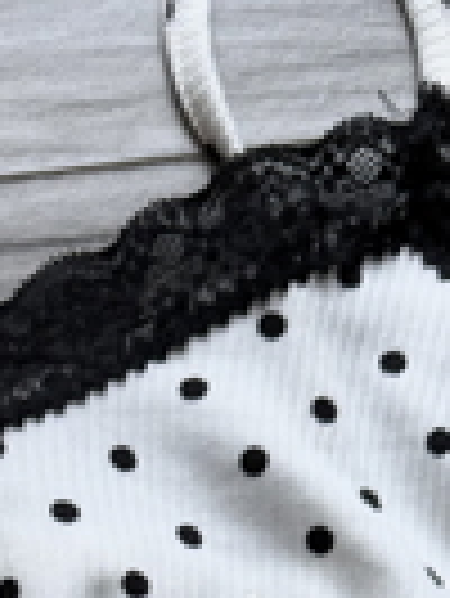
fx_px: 1661
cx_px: 54
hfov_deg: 15.3
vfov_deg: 17.3
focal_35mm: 96
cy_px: 1023
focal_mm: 6.76
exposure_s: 1/121
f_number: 1.78
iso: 80
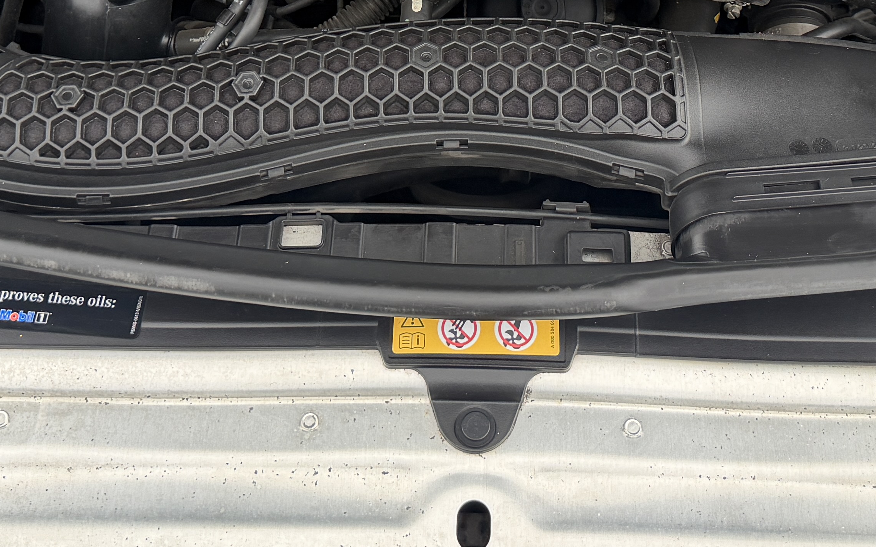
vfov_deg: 19.2
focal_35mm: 64
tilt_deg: -53.8
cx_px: 489
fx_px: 1528
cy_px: -106
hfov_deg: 32.0
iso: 160
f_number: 1.78
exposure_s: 1/142
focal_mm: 6.76
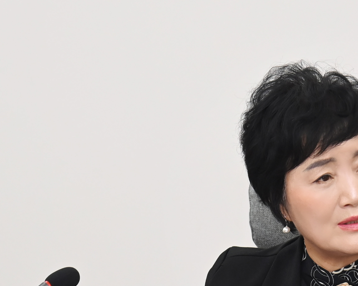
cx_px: 316
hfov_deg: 7.0
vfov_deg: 5.6
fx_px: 2903
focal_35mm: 274
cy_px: 284
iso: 2500
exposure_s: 1/250
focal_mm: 120
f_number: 6.3
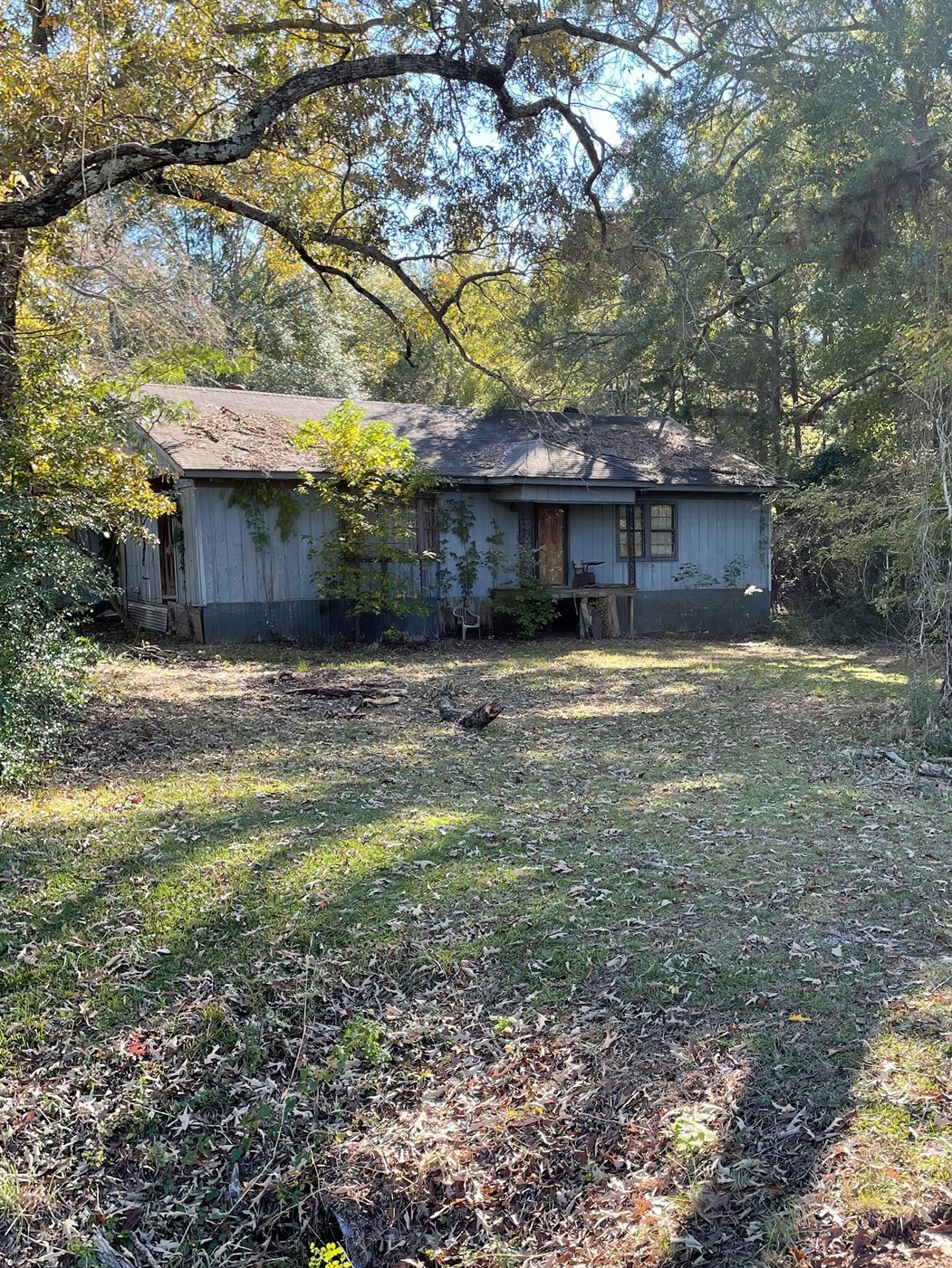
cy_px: 735
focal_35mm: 38
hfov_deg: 37.5
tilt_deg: -4.4
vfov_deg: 48.8
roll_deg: +2.3
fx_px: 1393
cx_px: 588
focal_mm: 4.2
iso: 32
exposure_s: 1/317
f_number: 1.6
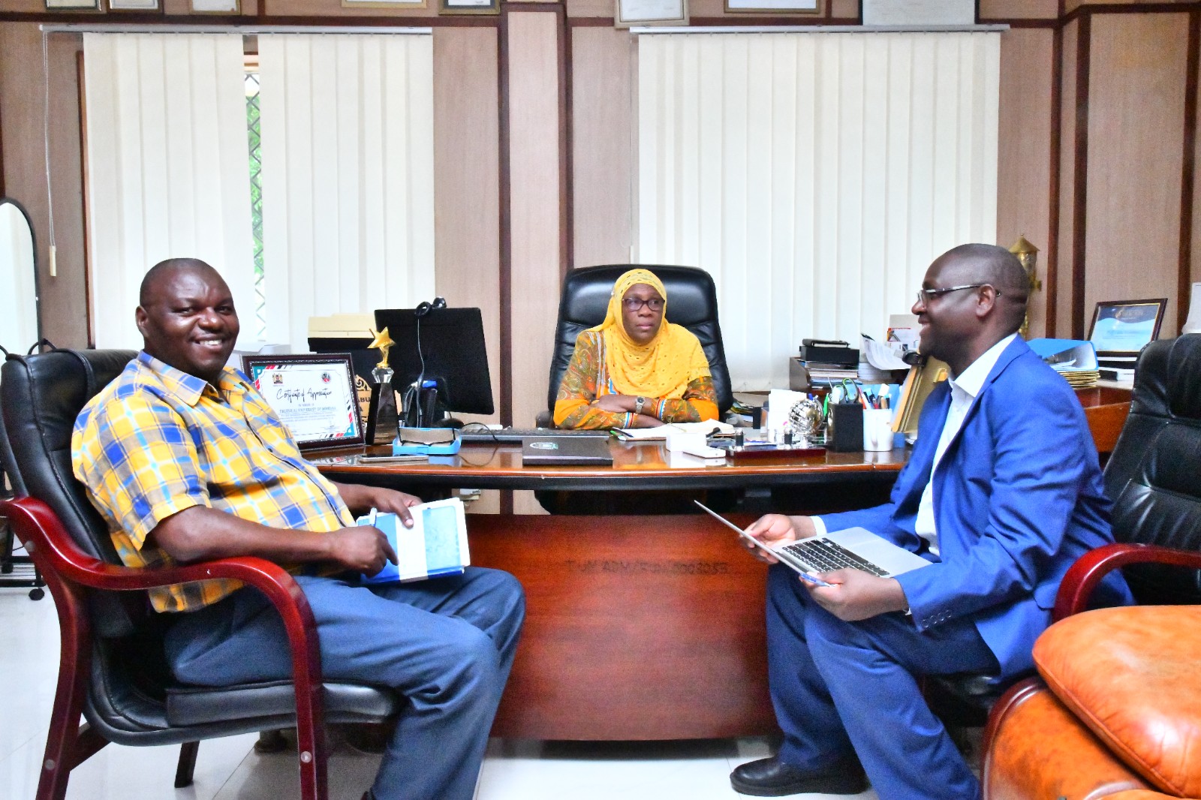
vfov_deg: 43.6
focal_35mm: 30
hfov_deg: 61.9
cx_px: 600
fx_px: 1001
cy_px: 400
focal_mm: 30
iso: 25600
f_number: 20
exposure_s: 1/125
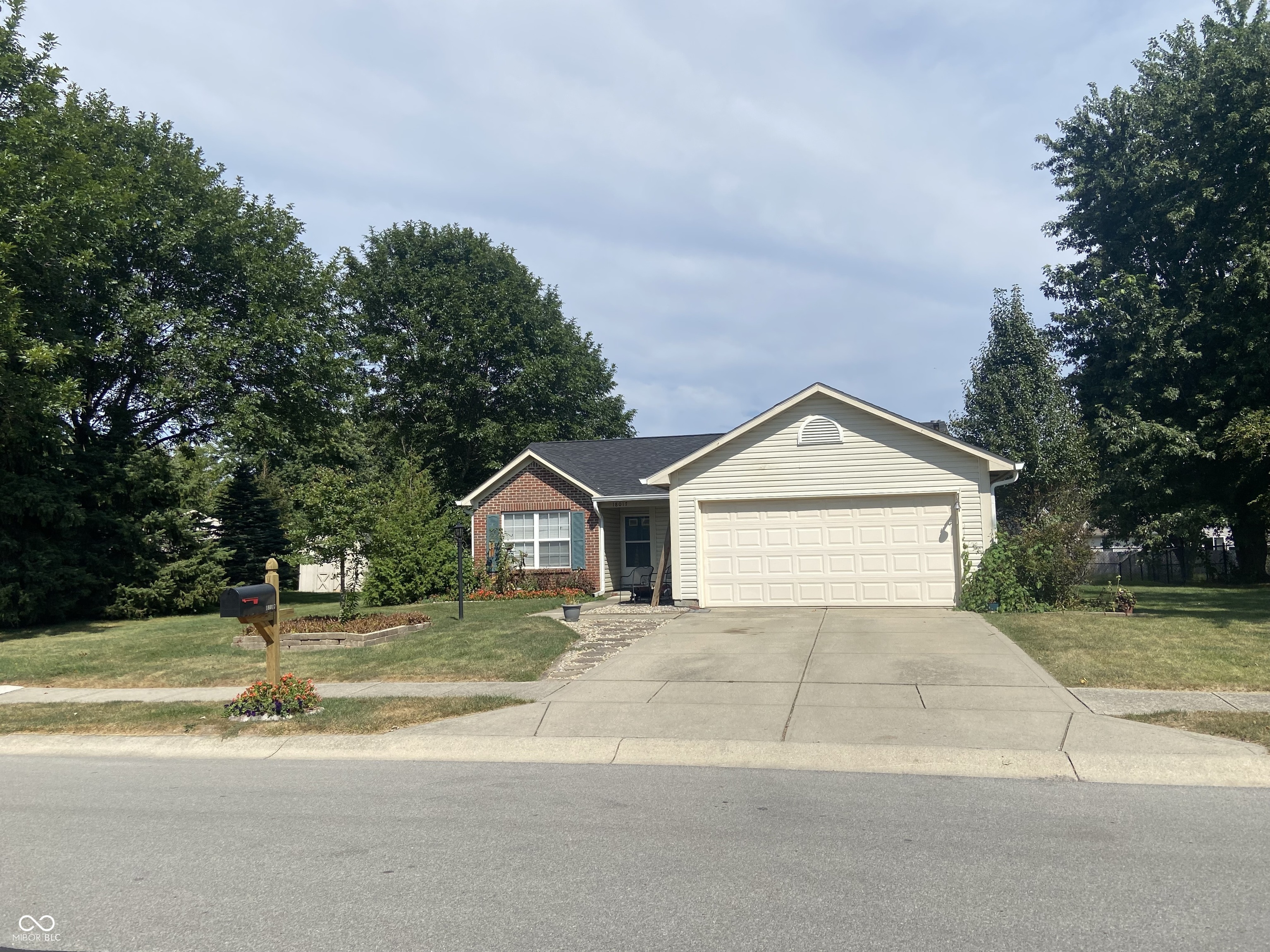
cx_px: 635
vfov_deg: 53.1
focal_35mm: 26
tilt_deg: +6.2
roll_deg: +1.8
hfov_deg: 67.3
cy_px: 476
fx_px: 954
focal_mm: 4.25
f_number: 1.8
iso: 32
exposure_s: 1/4608
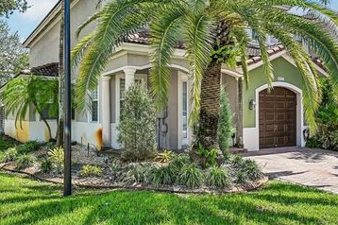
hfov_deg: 55.8
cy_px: 57
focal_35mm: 34
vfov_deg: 37.9
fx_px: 319
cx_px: 178
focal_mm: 19
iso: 100
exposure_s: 1/500
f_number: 4
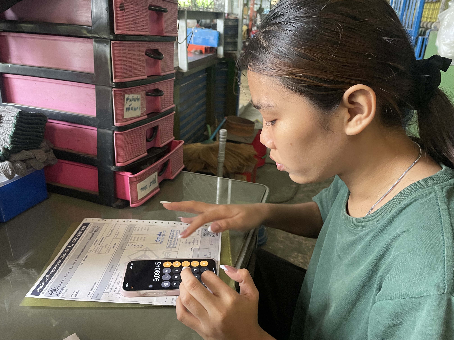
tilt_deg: -22.4
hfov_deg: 67.3
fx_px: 341
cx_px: 227
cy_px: 170
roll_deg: -1.7
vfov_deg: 53.1
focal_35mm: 26
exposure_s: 1/60
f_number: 1.6
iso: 320
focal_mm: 4.2
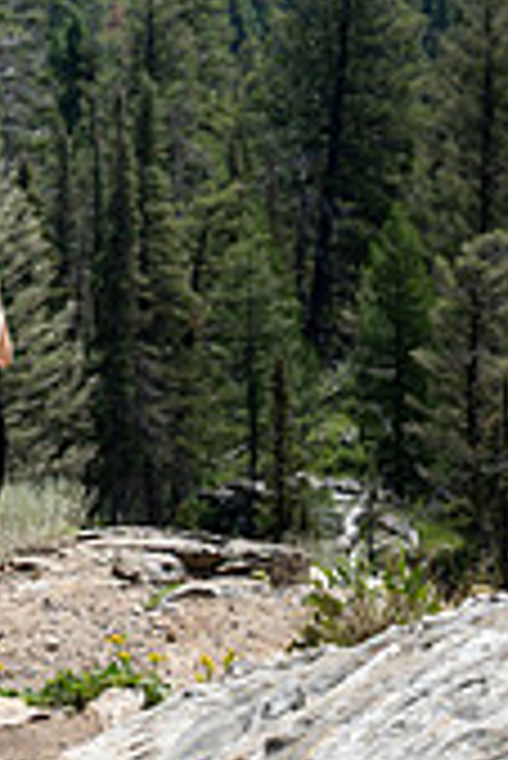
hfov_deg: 7.3
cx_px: -157
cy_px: -90
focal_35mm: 186
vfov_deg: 10.9
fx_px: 3929
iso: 100
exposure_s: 1/1600
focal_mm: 70
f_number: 2.8
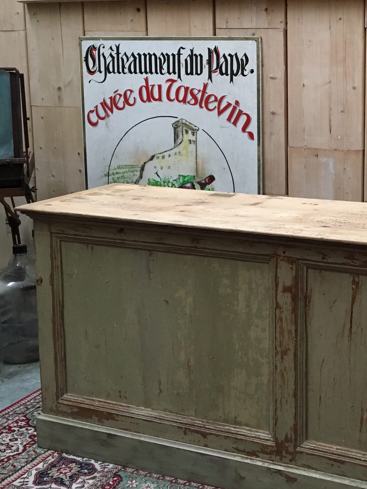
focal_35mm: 53
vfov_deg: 35.9
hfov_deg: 26.6
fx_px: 749
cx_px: 331
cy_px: 178
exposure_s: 1/33
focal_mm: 4.15
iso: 160
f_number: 2.2
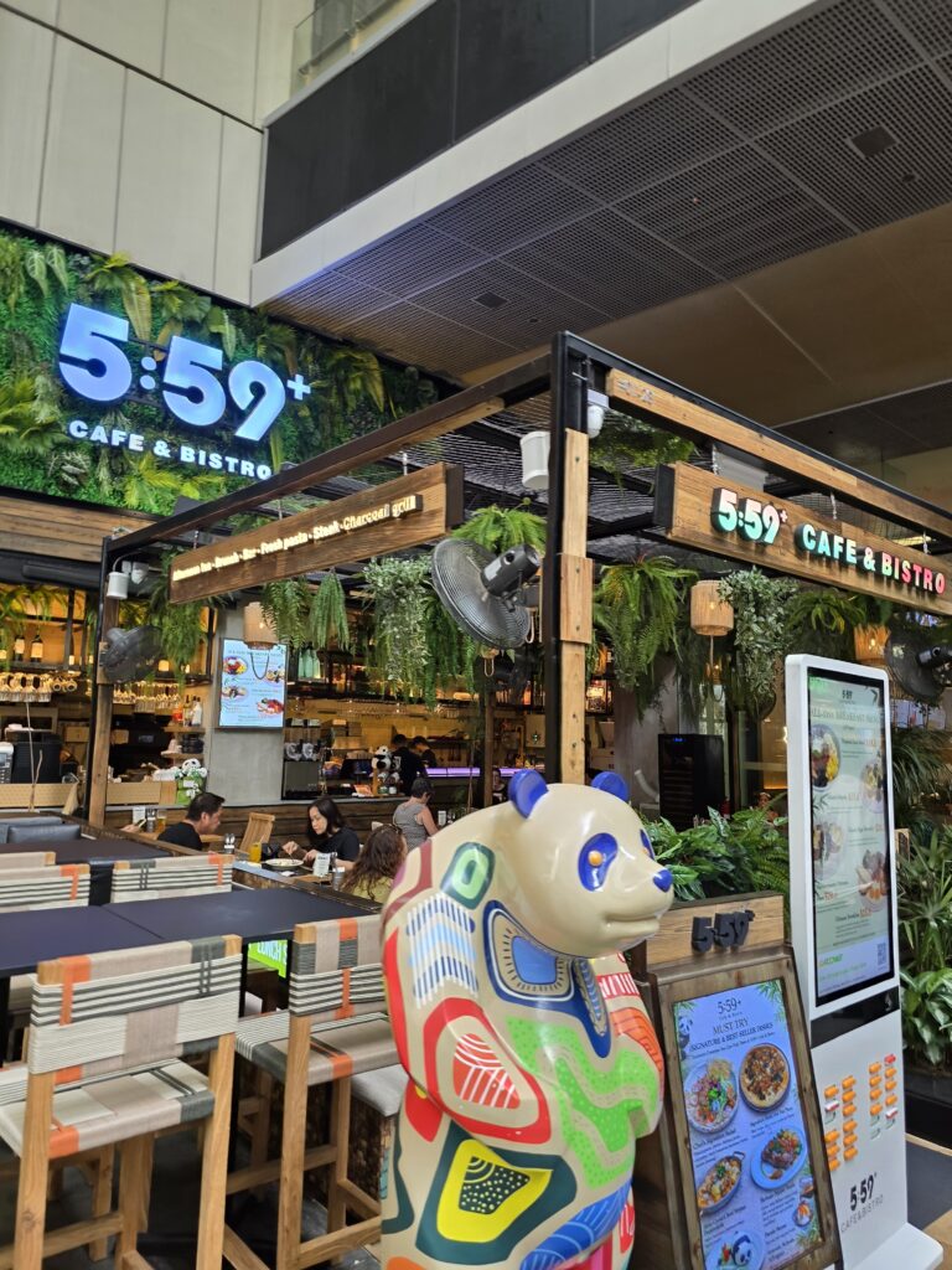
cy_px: 635
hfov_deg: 58.9
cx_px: 476
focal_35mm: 23
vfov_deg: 73.9
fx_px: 843
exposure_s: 1/100
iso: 100
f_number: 1.7
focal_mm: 6.3
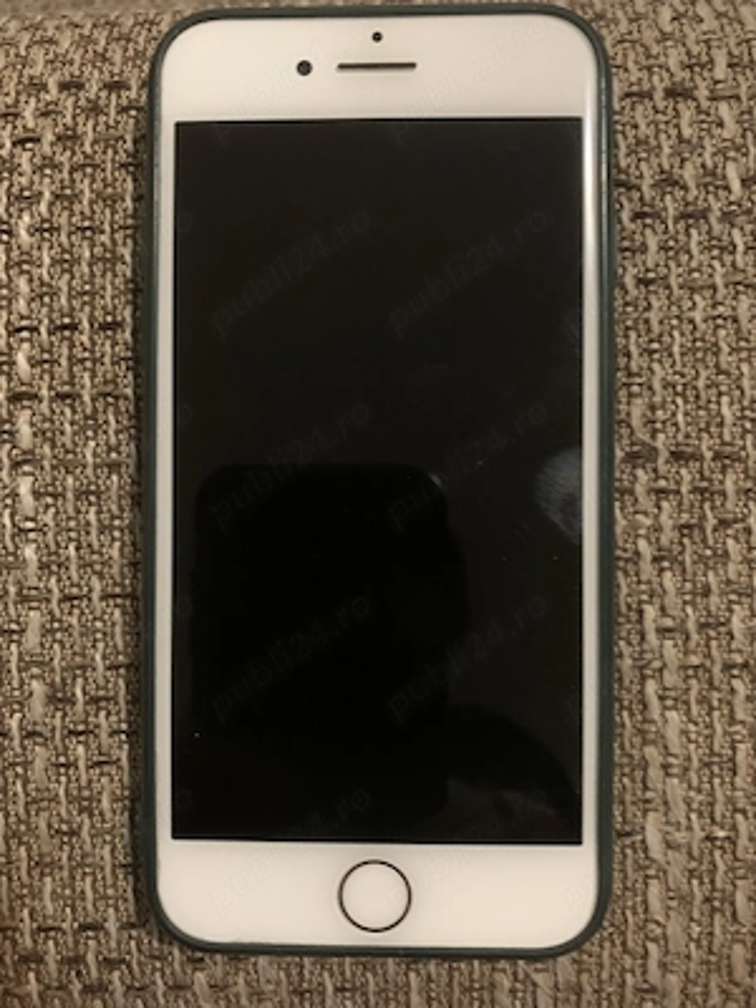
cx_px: 378
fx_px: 757
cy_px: 504
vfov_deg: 67.3
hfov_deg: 53.1
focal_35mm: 26
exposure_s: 1/16
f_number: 1.8
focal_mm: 4.25
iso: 640
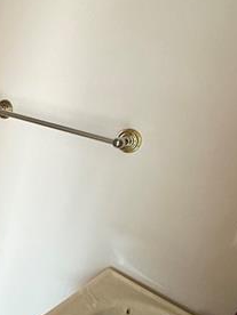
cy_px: 167
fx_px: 356
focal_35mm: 39
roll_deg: -9.4
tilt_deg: -18.0
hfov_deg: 31.9
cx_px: -32
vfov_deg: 47.8
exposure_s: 1/60
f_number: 2.2
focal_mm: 2.22
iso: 400
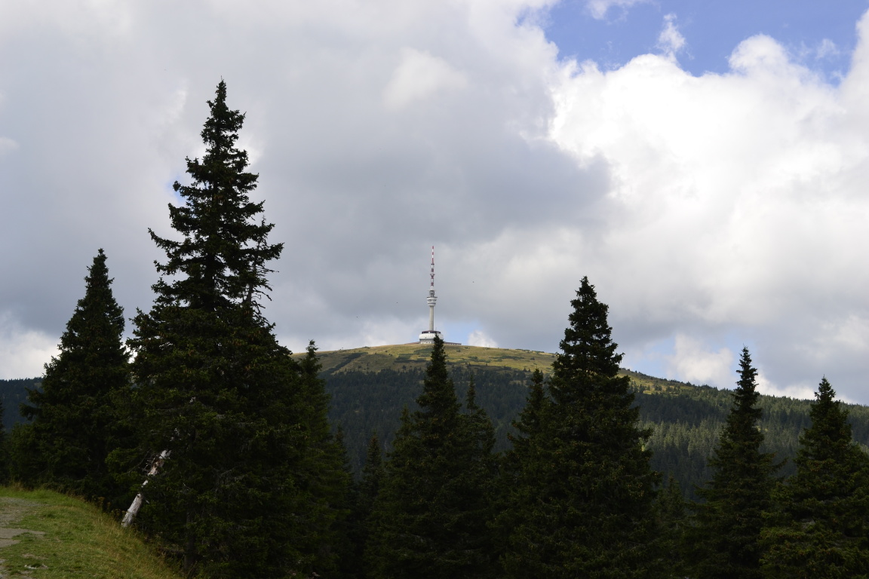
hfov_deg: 43.6
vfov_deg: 29.9
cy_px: 290
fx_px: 1086
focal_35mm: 45
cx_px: 434
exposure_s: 1/250
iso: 100
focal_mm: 30
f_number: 8
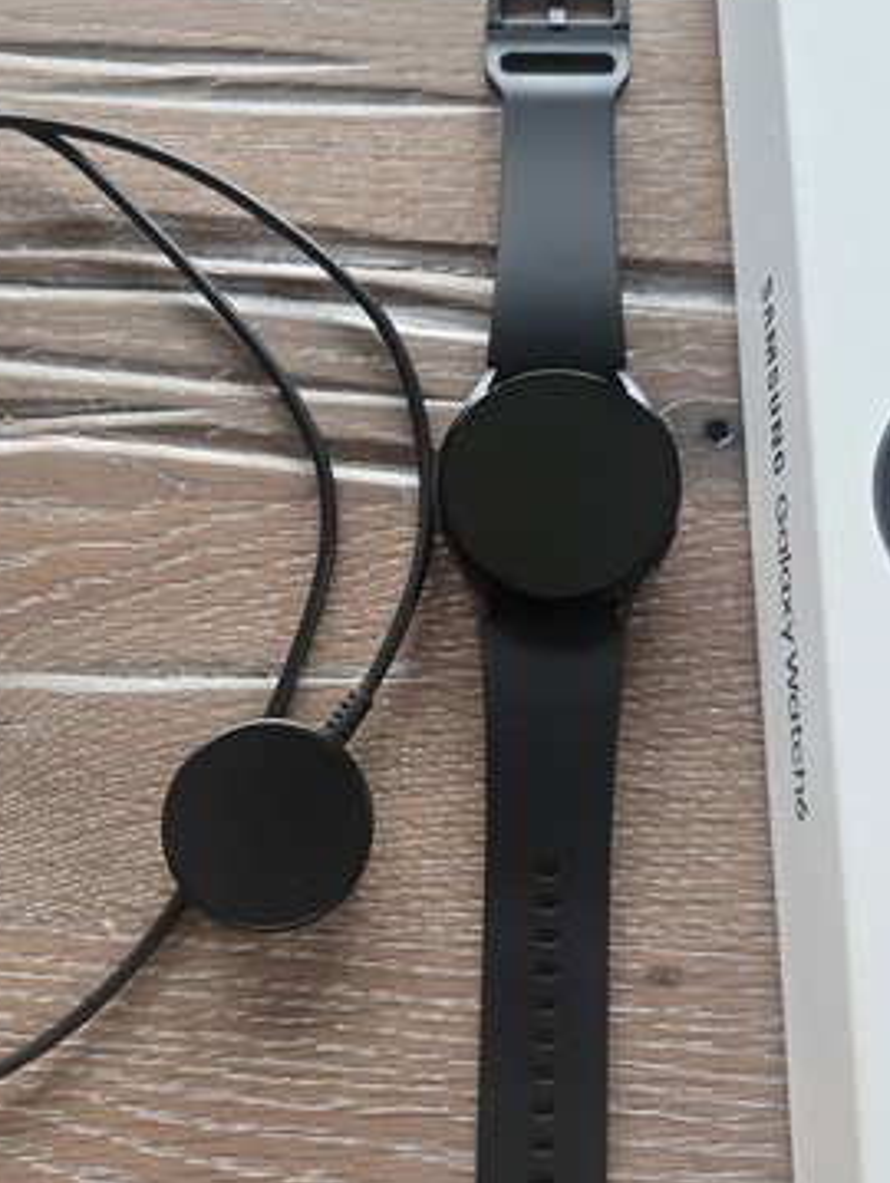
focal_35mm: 32
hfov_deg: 44.2
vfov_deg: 56.7
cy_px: 616
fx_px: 1095
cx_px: 407
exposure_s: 1/100
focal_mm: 6.3
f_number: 1.7
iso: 400
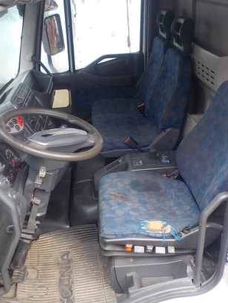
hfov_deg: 40.7
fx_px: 307
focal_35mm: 35
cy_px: 136
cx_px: 104
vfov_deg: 52.5
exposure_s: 1/30
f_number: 3.3
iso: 125
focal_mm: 4.1
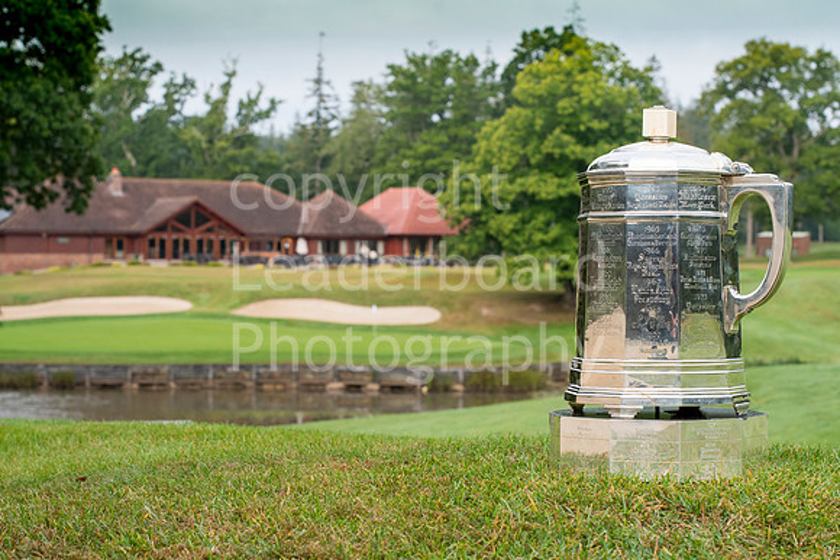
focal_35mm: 75
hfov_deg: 27.0
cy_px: 280
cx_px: 420
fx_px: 1750
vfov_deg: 18.2
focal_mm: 50
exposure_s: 1/320
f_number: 8
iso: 500
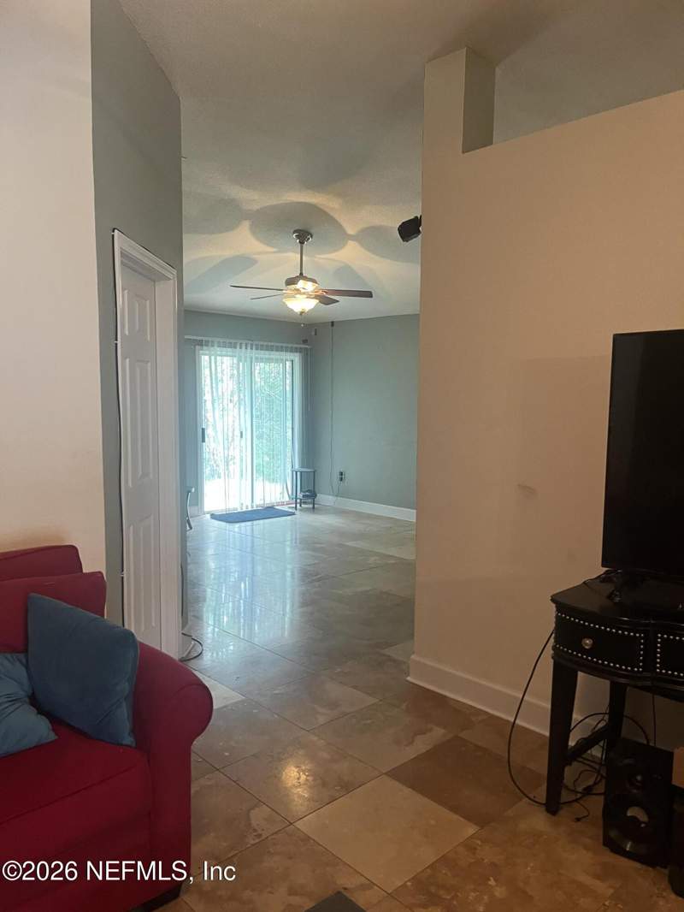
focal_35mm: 26
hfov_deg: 53.1
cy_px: 456
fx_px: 685
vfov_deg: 67.3
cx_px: 342
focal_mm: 5.1
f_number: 1.6
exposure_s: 1/60
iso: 250
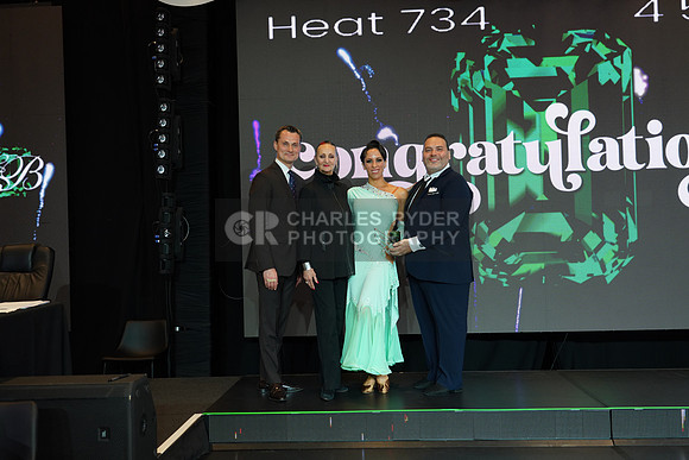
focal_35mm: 34
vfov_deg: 38.9
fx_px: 651
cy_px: 230
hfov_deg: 55.8
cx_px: 344
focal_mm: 34
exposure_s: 1/200
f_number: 5
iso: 1250
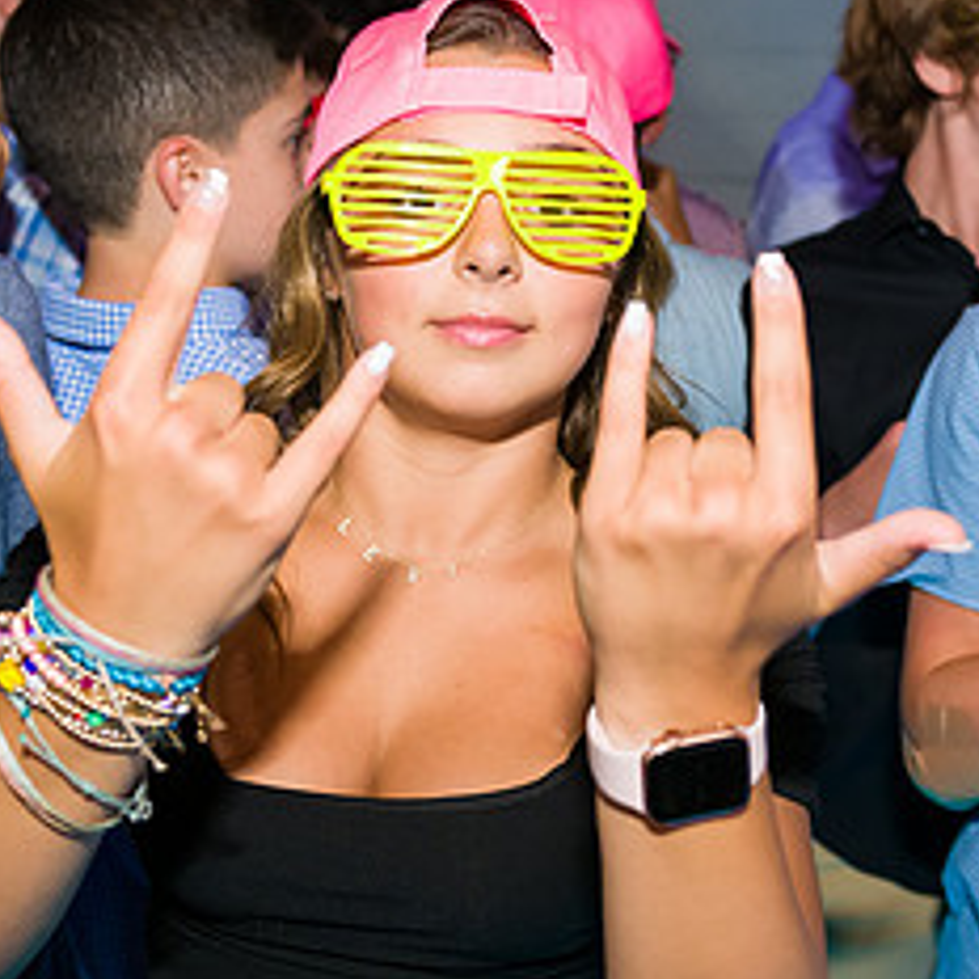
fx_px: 1632
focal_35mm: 51
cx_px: 498
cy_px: 454
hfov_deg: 33.4
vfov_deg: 33.4
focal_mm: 24
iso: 1600
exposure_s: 1/125
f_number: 3.2
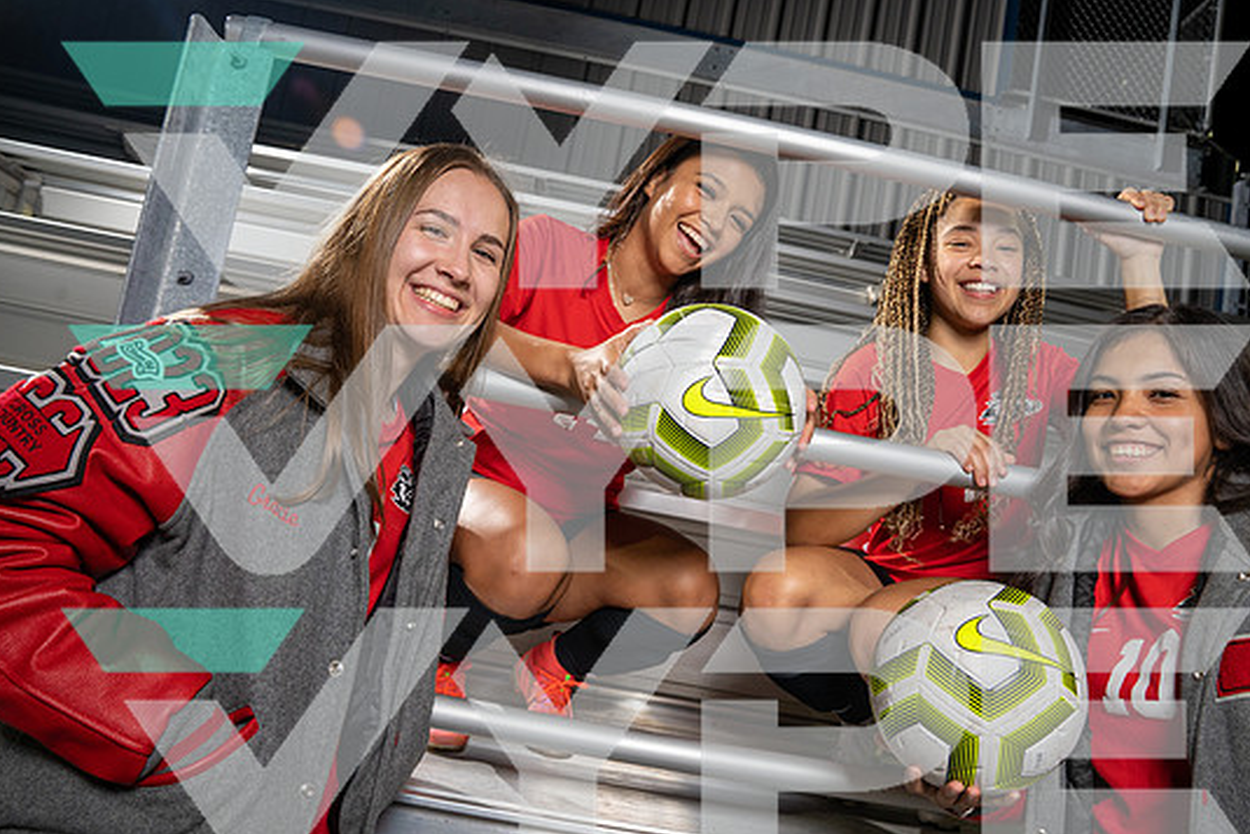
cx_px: 664
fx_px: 903
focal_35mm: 26
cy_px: 450
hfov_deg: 69.3
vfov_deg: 49.5
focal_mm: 24
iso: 800
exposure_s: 1/250
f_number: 8
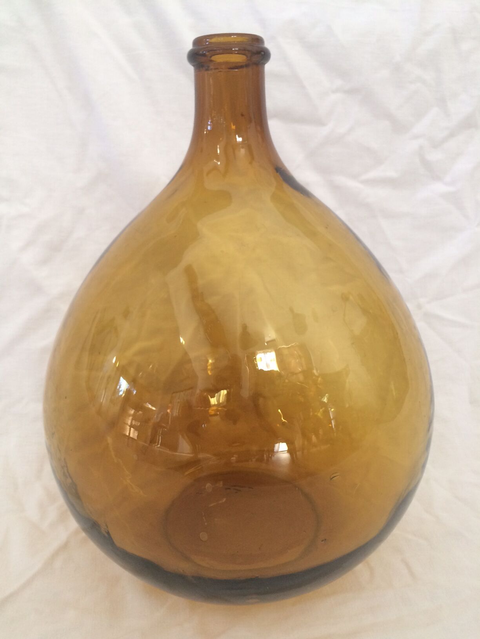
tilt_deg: -22.2
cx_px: 240
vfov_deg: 61.7
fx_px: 536
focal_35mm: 29
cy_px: 320
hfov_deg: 48.2
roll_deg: +1.1
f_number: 2.2
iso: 64
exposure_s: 1/33
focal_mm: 4.15
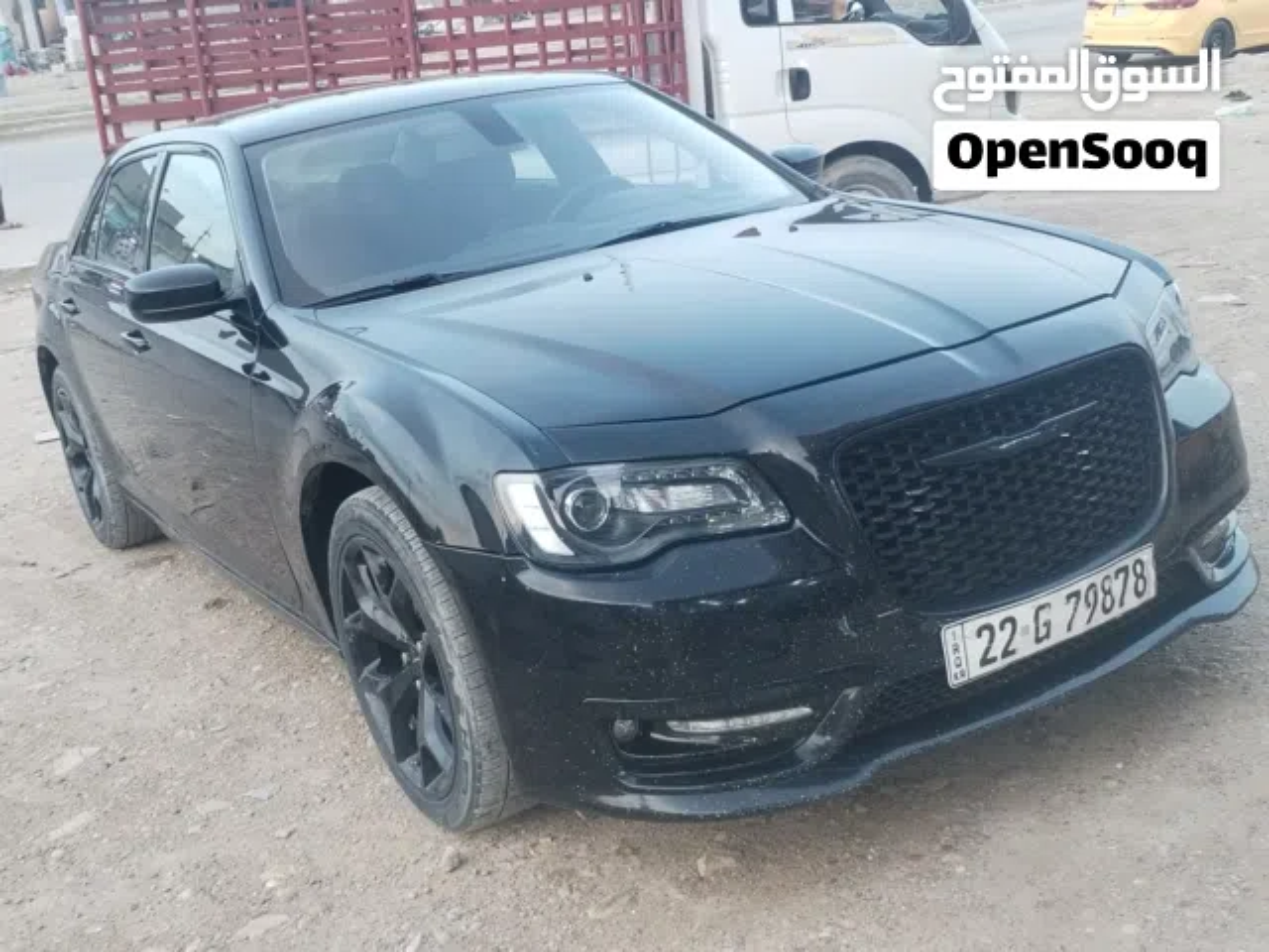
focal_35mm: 41
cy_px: 476
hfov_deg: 45.8
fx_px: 1503
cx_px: 634
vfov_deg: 35.1
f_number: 1.8
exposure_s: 1/50
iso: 344
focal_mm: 4.75
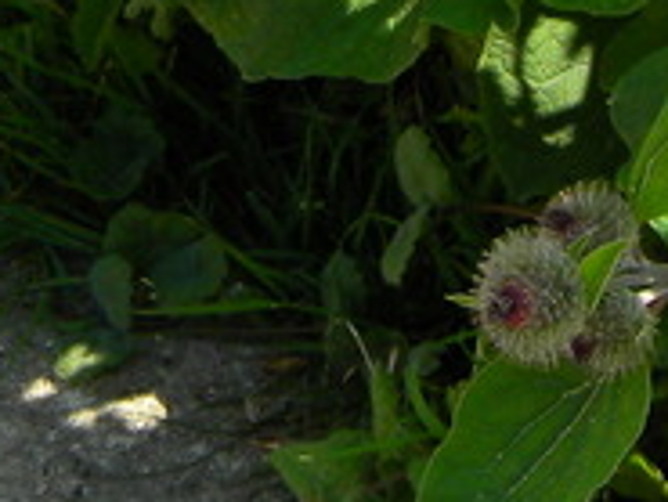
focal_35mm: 303
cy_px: -274
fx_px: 5851
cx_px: 1383
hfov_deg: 6.3
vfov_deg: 4.9
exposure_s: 1/245
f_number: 4.1
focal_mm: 10.1
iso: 80
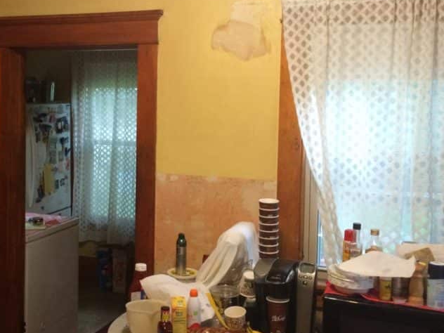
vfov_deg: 30.8
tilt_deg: -4.6
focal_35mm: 47
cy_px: 136
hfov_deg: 40.0
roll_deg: -0.6
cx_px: 152
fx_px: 603
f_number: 2.2
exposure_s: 1/30
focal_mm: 4.15
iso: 200
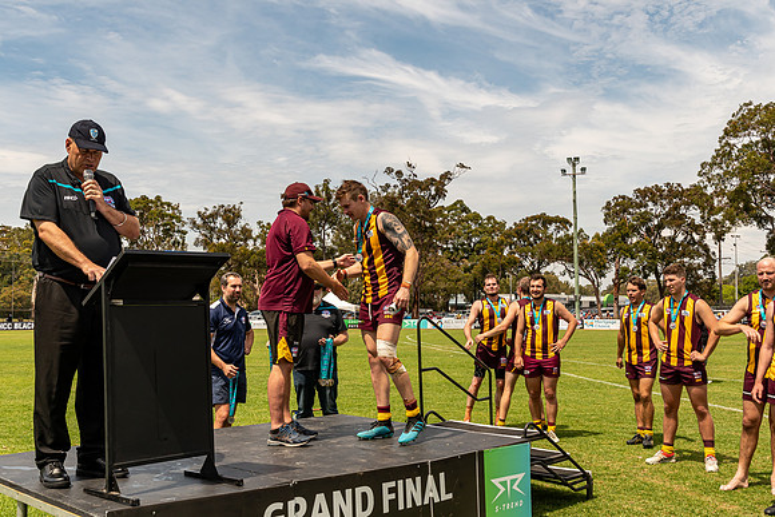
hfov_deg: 51.3
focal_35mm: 38
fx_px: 807
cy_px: 258
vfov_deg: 35.5
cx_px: 388
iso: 200
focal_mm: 25
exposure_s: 1/640
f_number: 8
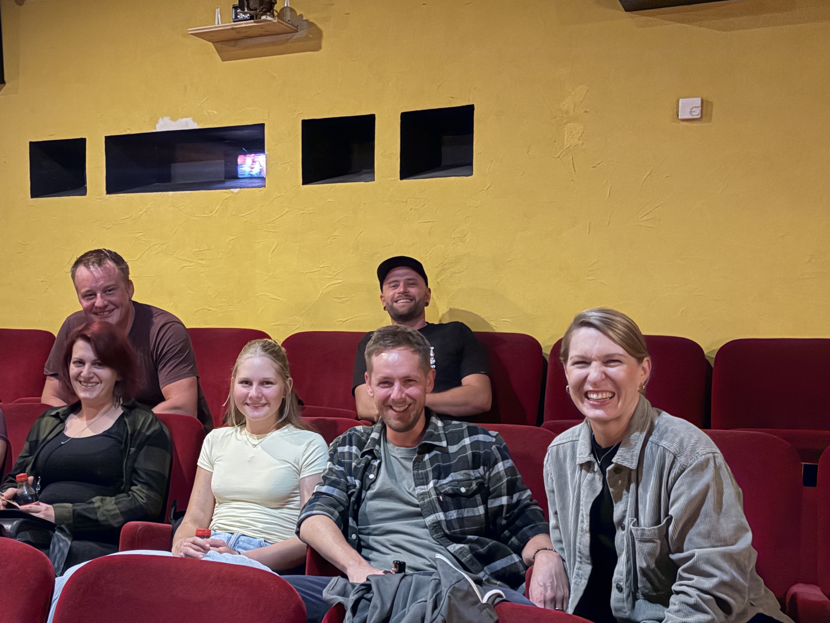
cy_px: 383
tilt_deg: -5.7
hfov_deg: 45.5
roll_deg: +1.0
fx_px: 983
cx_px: 328
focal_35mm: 41
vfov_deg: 35.0
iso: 1000
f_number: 1.6
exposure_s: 1/25
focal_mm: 5.96
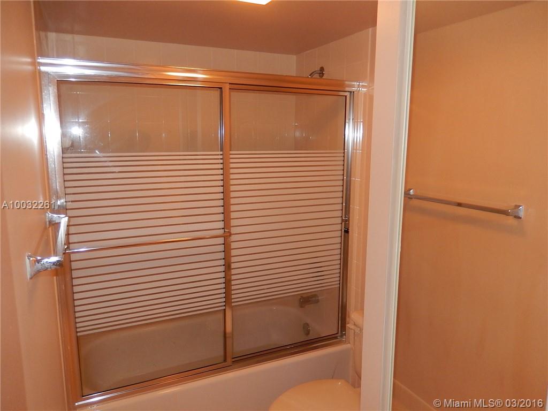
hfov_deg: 69.4
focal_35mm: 25
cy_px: 206
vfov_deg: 54.9
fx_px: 396
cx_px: 274
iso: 200
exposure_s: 1/30
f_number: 3.4
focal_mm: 4.5
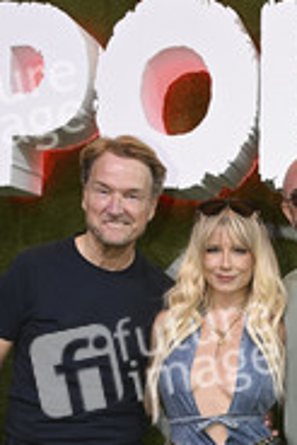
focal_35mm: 78
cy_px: 481
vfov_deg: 24.4
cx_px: 225
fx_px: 963
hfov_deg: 17.4
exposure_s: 1/250
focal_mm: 36
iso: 800
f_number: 4
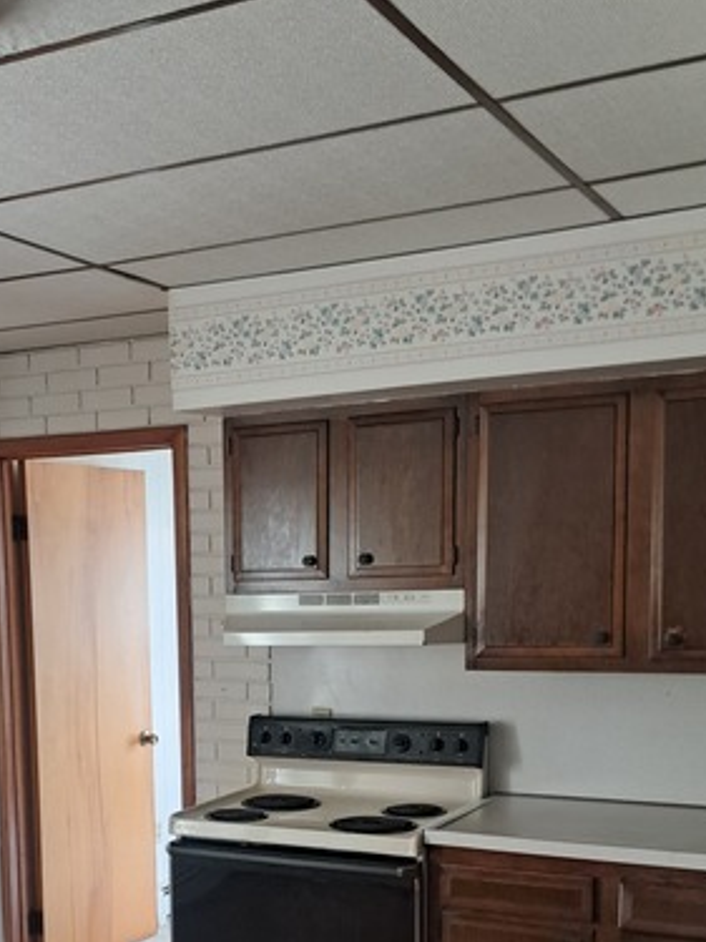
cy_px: 740
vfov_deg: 38.3
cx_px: 186
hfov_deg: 29.8
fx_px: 1306
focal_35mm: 48
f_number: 1.8
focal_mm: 4
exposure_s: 1/50
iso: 500
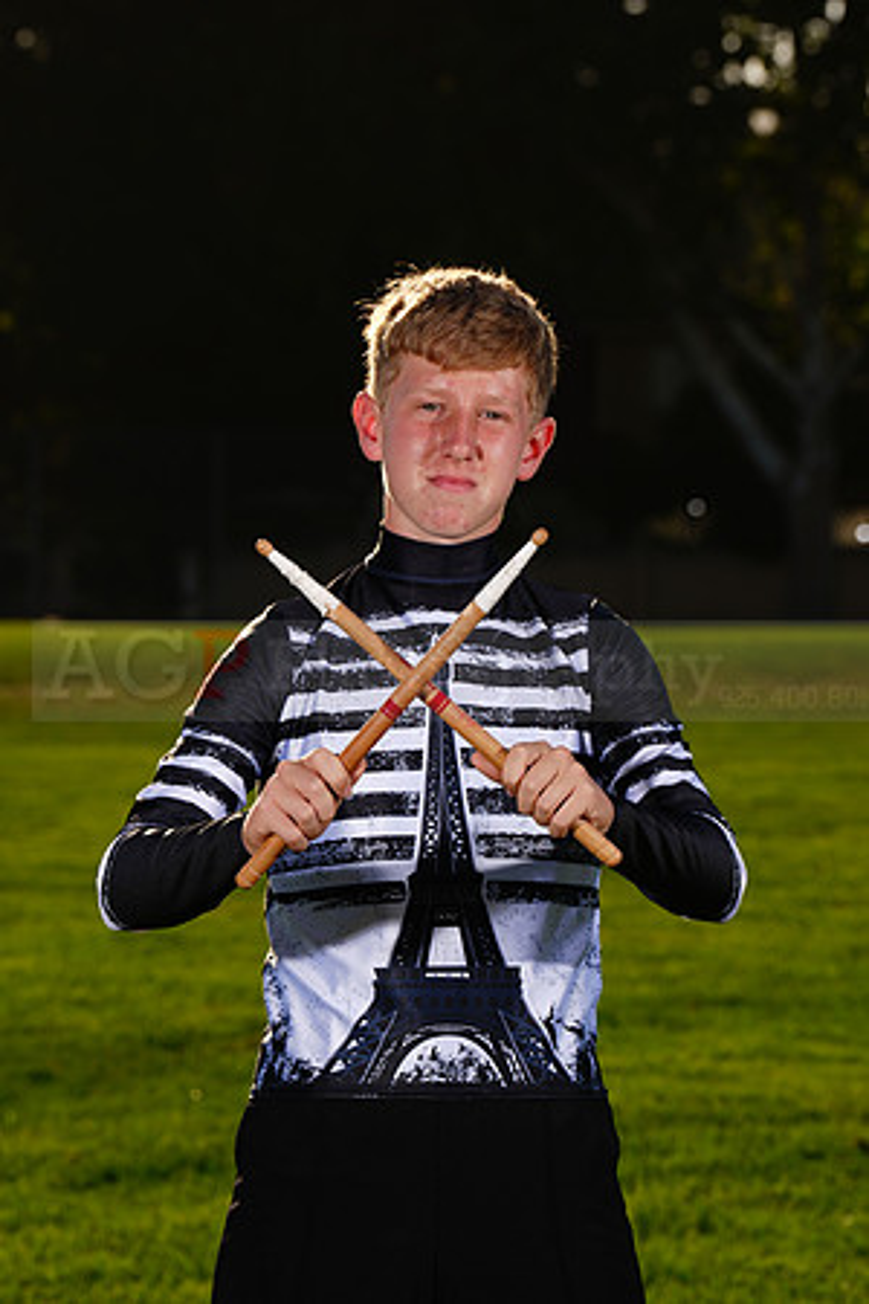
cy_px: 652
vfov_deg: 10.4
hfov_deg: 7.0
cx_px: 434
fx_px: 7132
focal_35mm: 197
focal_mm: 197
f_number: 11
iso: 125
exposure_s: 1/250
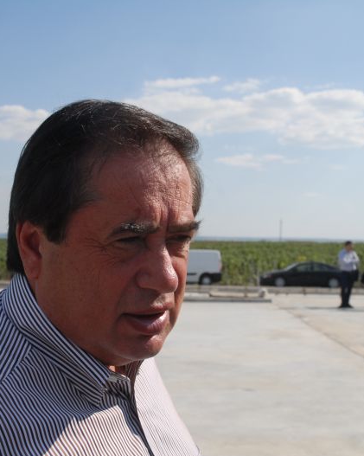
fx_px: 809
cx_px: 121
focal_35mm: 60
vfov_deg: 31.5
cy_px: 231
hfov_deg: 25.2
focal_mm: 28
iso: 200
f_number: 9
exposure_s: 1/320
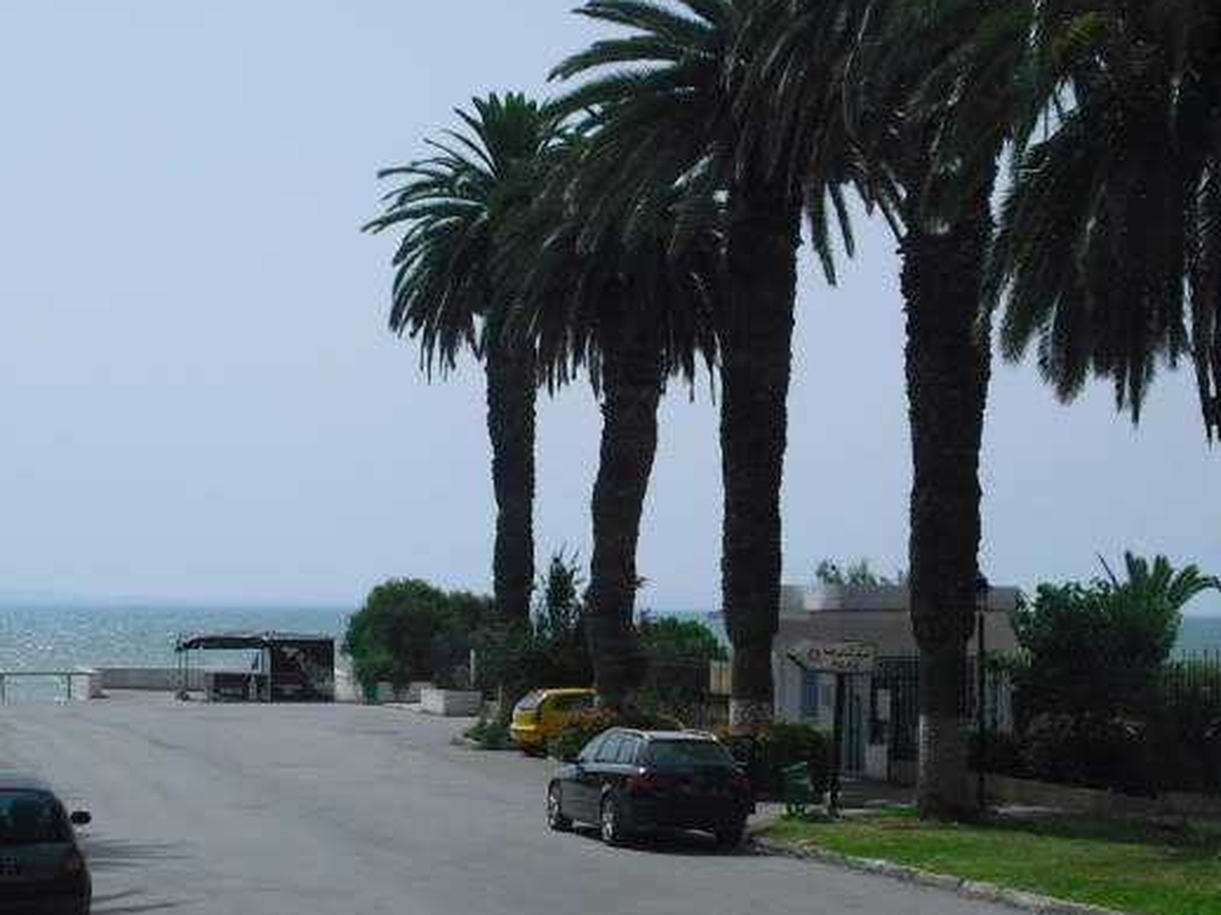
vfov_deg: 20.6
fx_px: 2504
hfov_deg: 27.4
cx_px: 619
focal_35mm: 71
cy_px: 612
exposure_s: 1/200
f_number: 7.8
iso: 64
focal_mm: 6.3
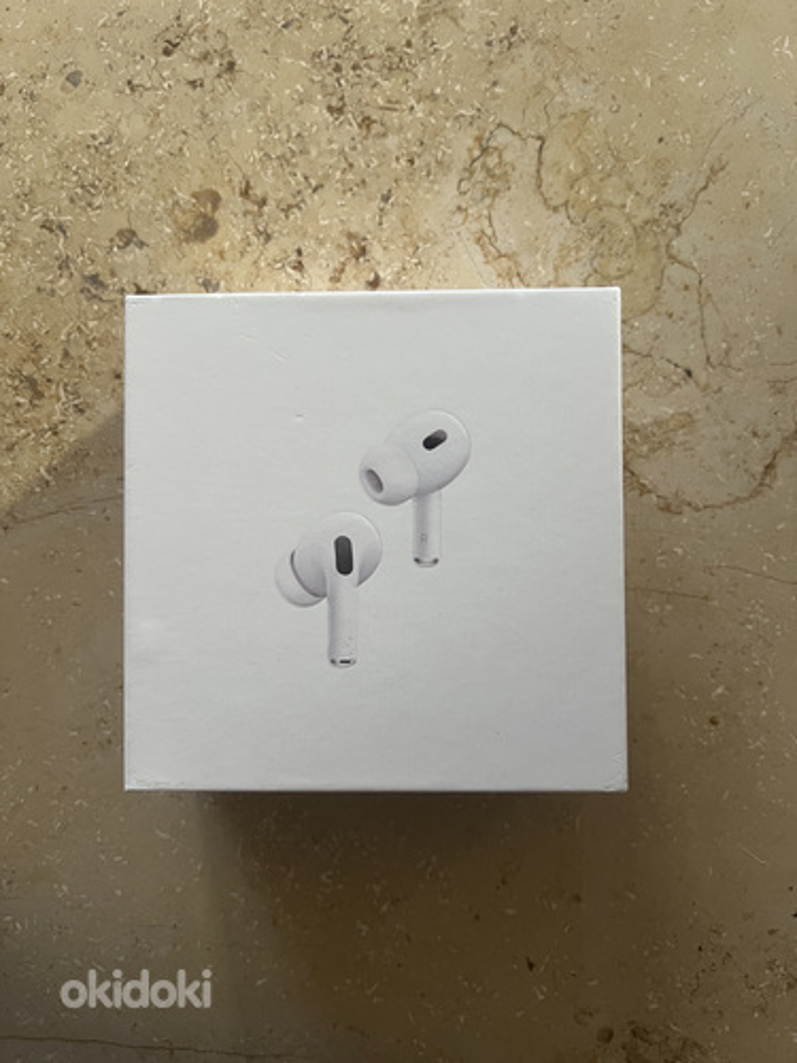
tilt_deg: -87.6
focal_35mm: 26
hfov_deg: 53.1
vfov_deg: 67.3
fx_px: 798
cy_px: 532
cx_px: 398
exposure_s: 1/60
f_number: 1.5
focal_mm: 5.7
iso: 250
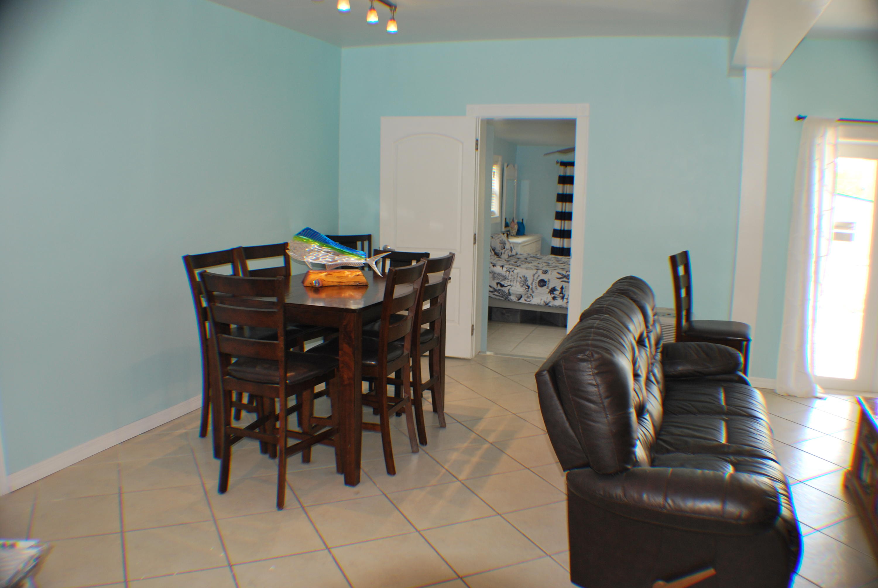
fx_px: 879
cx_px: 439
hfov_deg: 53.1
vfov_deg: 37.0
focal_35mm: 36
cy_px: 294
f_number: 4.2
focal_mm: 24
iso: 200
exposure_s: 1/60
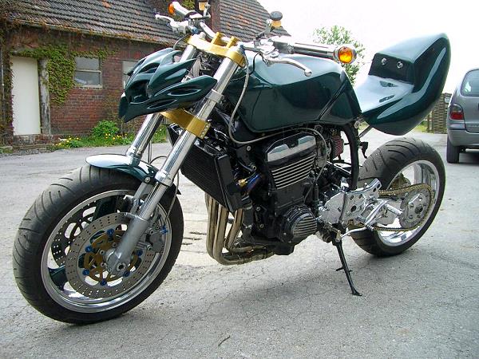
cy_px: 180
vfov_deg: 40.7
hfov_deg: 52.6
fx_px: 484
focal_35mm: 35
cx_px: 240
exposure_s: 1/100
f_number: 2.6
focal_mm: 5.8
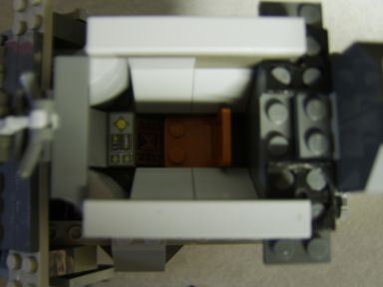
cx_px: 192
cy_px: 144
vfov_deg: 45.4
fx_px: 343
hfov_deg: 58.4
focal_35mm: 31
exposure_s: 1/2
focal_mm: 8.13
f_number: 2.7
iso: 71
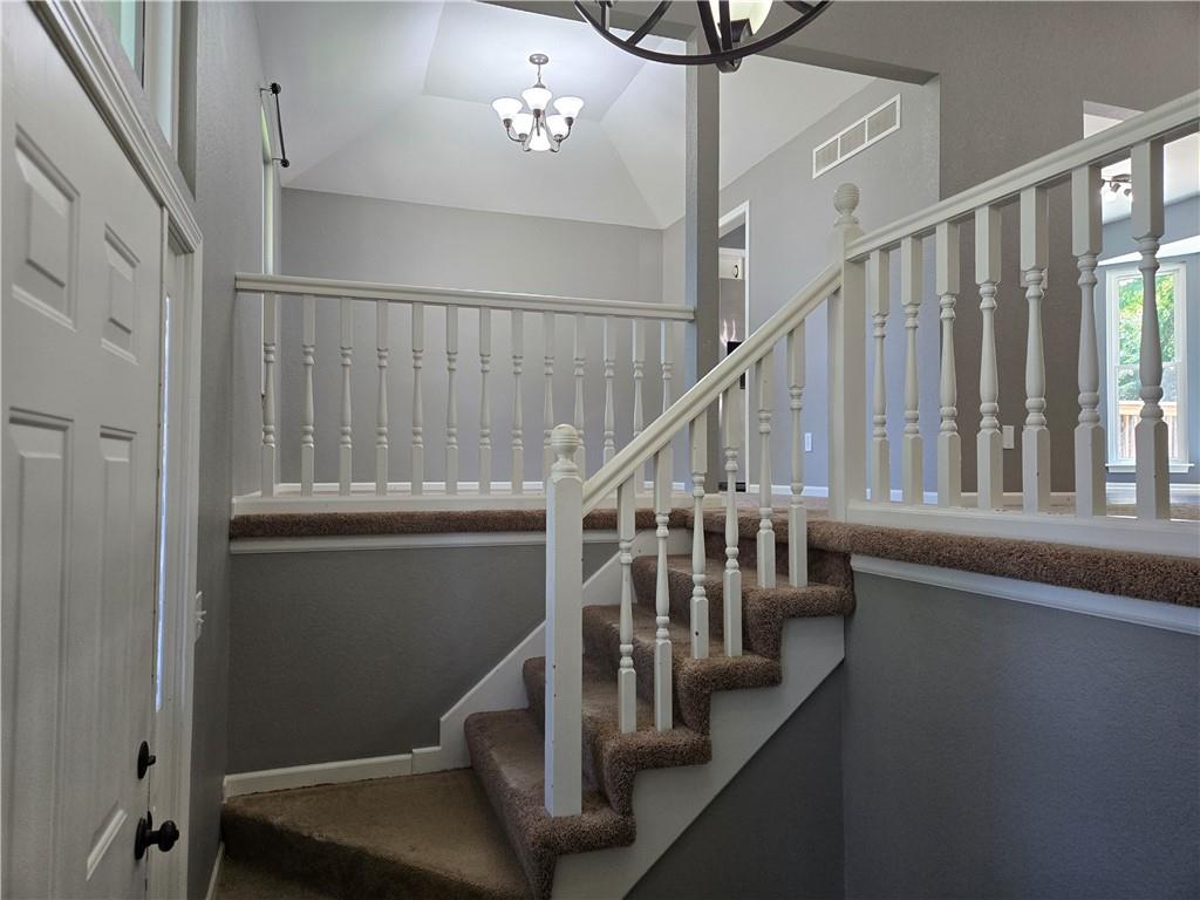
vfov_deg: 58.9
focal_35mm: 23
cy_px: 450
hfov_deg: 73.9
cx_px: 600
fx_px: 797
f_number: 1.8
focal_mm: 5.4
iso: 160
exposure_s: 1/120
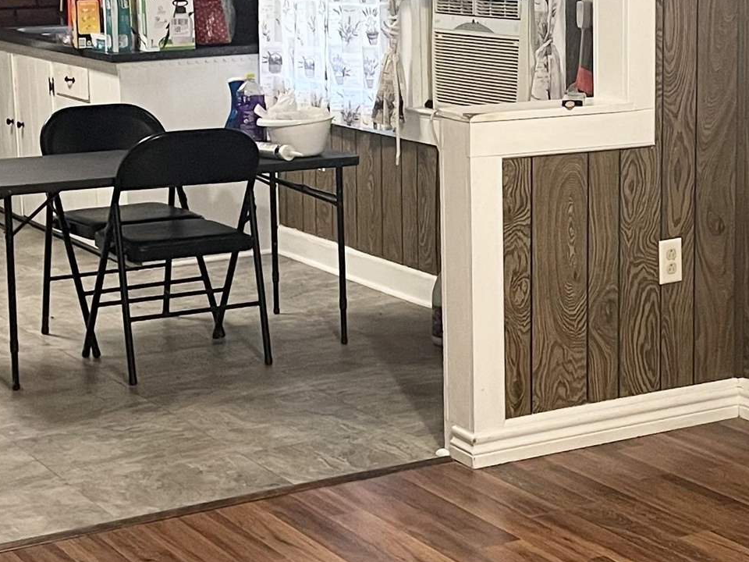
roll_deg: +0.4
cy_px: 183
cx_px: 519
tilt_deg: -8.9
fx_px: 1731
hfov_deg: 24.3
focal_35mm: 80
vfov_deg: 18.4
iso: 320
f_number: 1.6
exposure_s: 1/60
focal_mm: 5.1
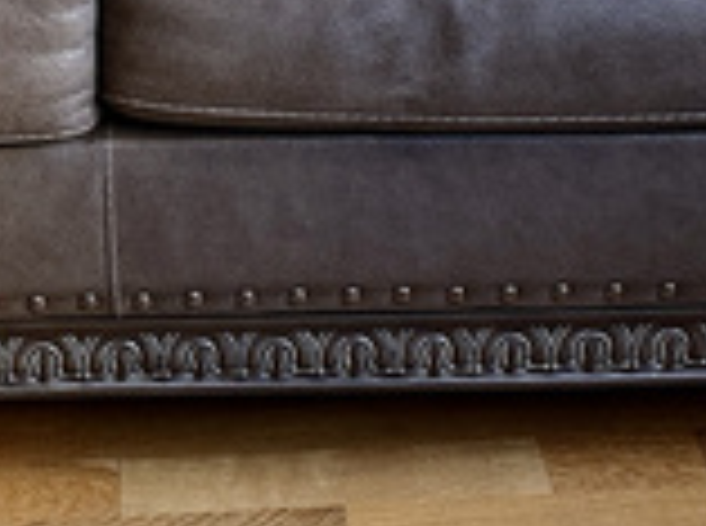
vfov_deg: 14.3
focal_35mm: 92
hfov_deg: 21.1
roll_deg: +1.7
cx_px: 139
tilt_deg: -16.1
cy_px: -387
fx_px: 1872
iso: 250
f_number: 1.78
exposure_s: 1/96
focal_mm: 6.86
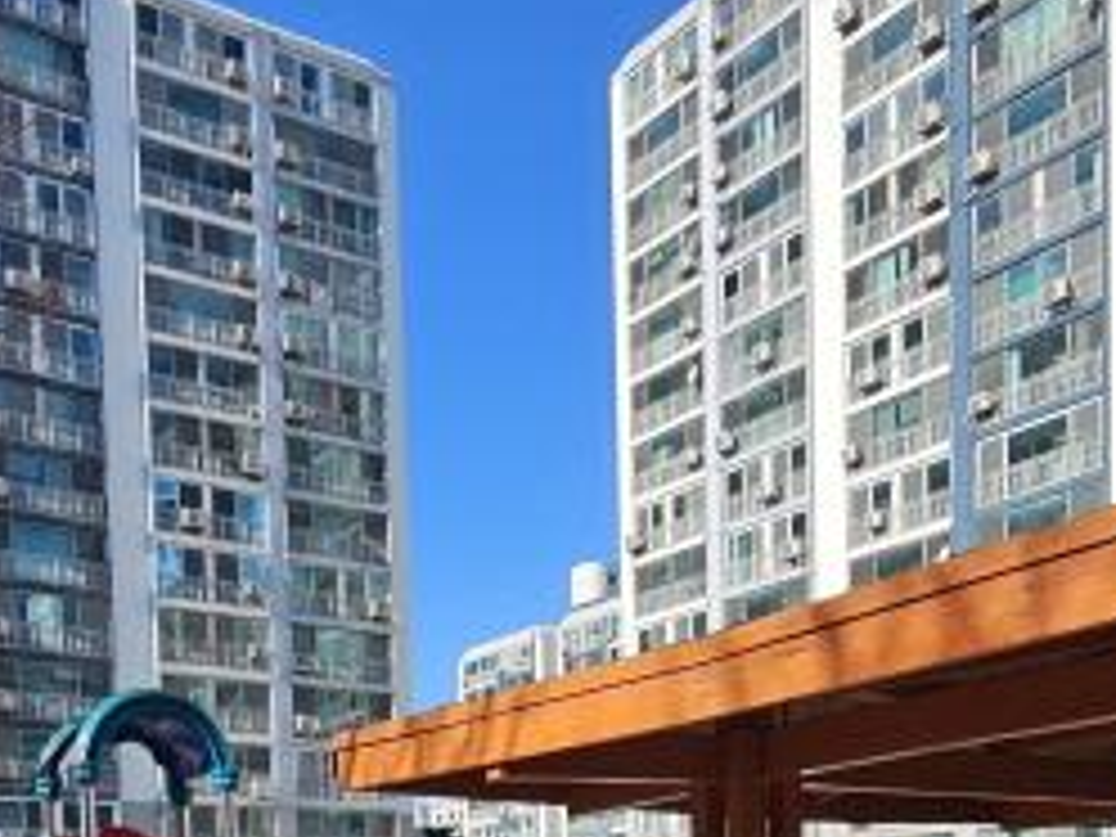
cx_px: 536
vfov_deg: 29.1
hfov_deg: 44.8
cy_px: 1035
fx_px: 1354
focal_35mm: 42
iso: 50
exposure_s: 1/2128
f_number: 2.2
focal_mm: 2.2
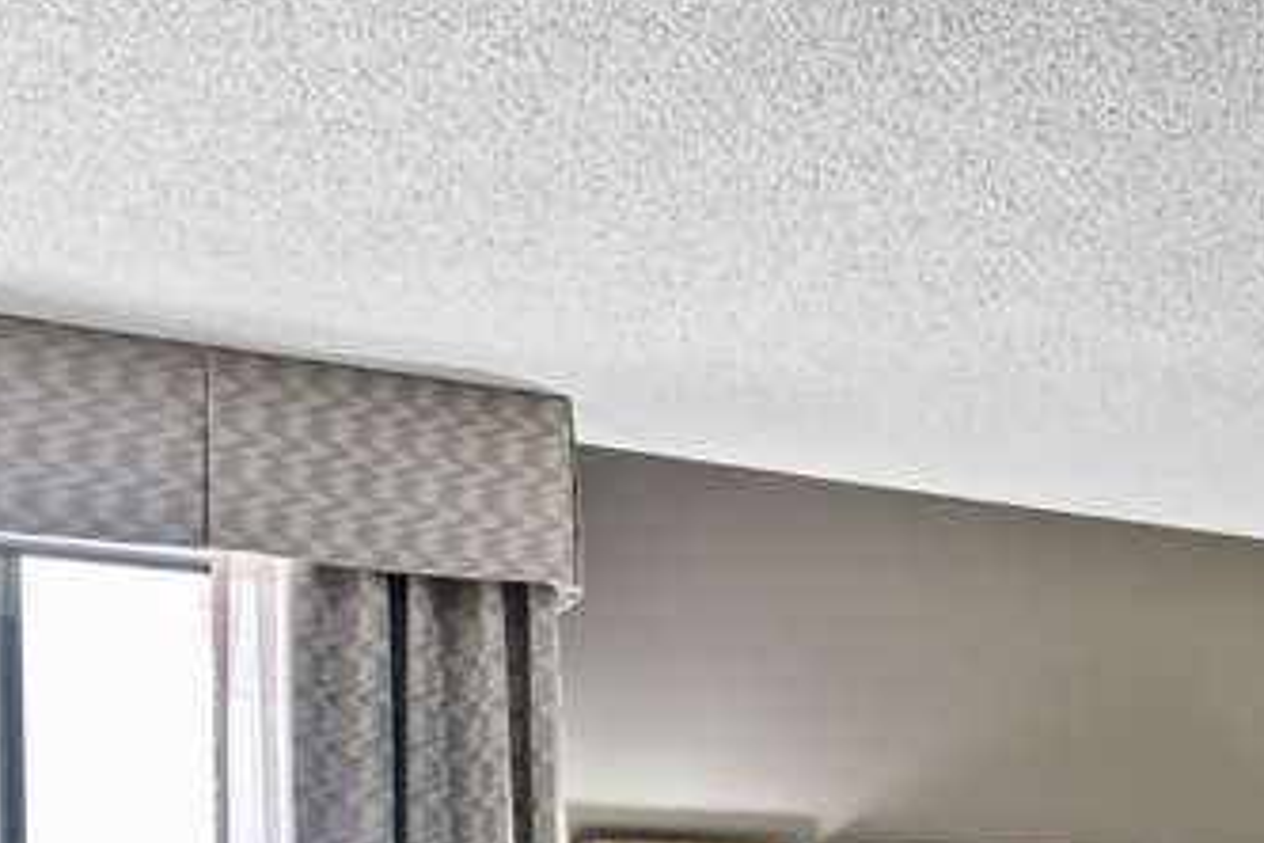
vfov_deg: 25.8
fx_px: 1510
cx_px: 1010
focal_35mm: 43
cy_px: 1149
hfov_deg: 43.3
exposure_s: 2
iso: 250
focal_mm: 14
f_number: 8
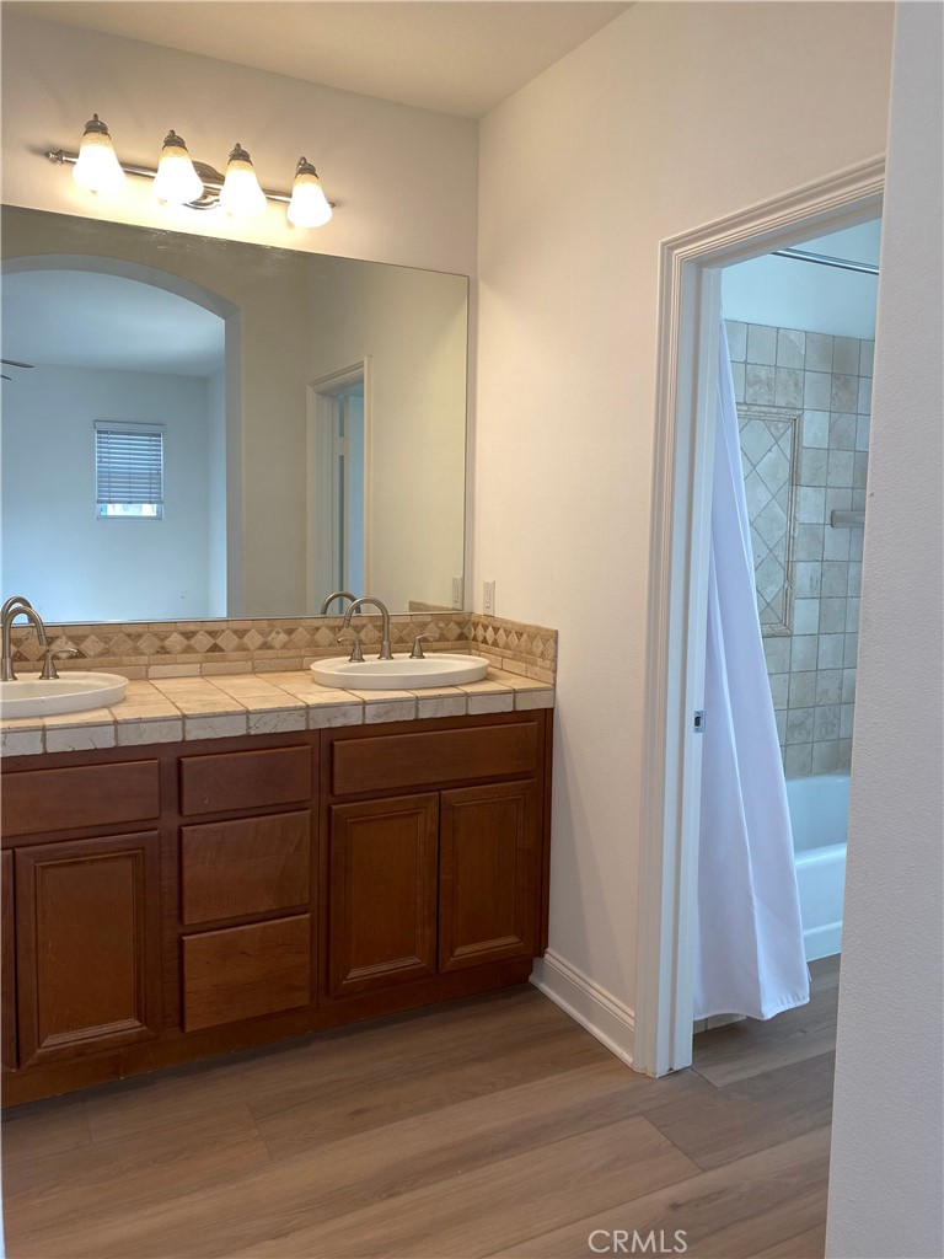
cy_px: 630
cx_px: 472
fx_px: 945
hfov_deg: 53.1
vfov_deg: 67.3
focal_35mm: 26
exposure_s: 1/120
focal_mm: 4.25
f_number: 1.8
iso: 40
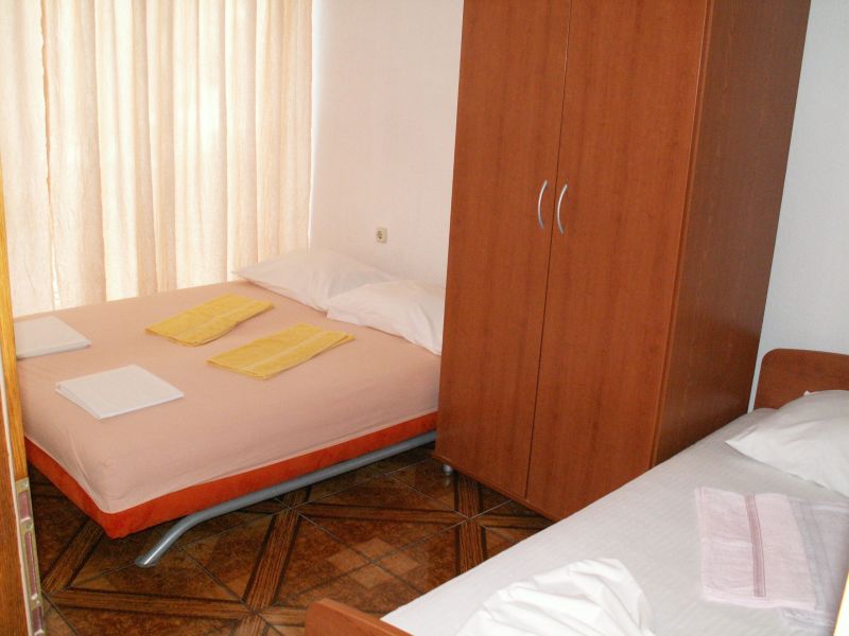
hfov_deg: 52.6
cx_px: 424
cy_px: 318
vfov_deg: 40.7
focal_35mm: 35
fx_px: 858
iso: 160
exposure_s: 1/40
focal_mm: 5.86
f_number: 2.8
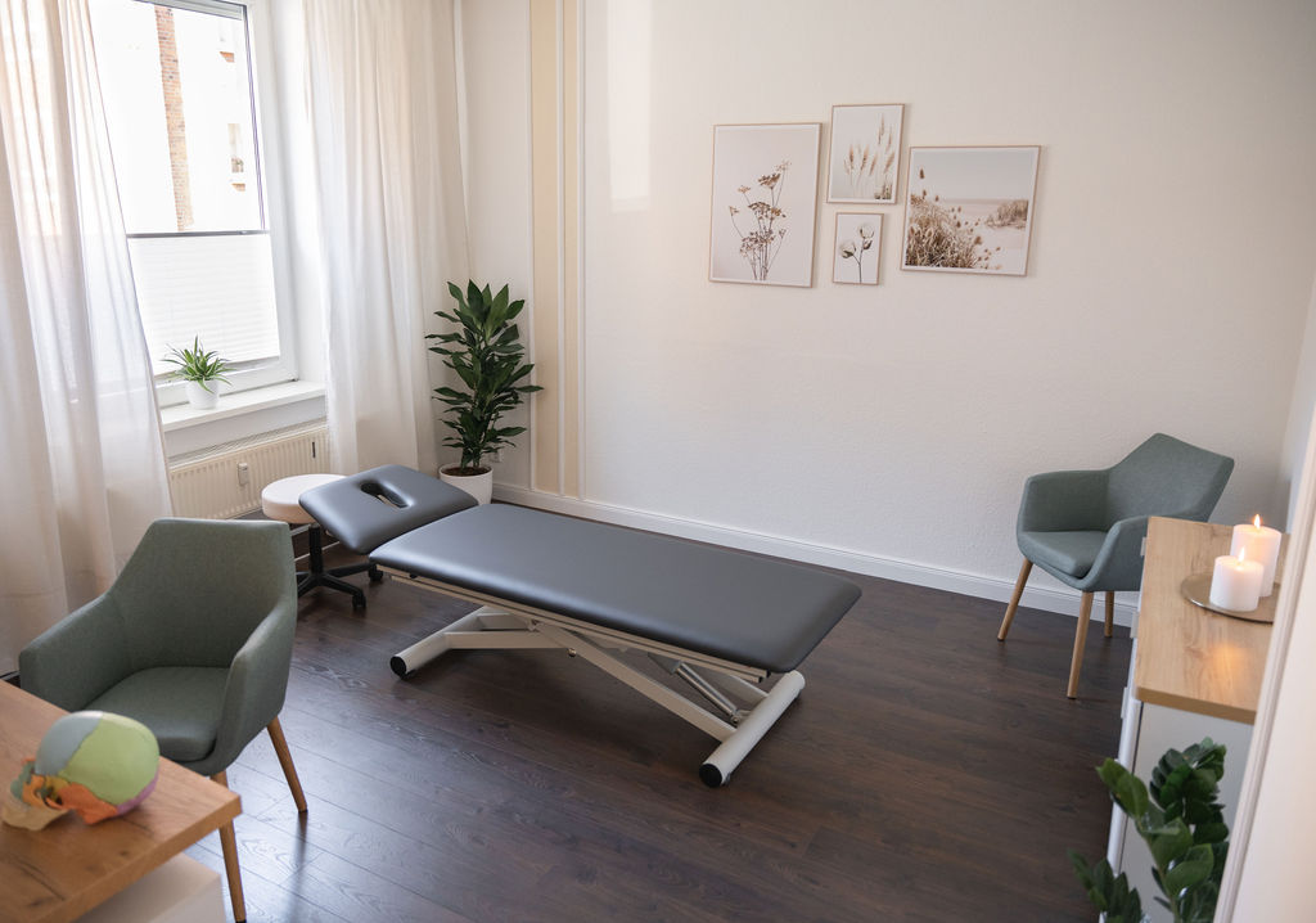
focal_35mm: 26
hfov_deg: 68.3
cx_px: 622
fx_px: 970
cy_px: 438
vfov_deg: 50.9
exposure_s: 1/100
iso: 640
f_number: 2.8
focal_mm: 24
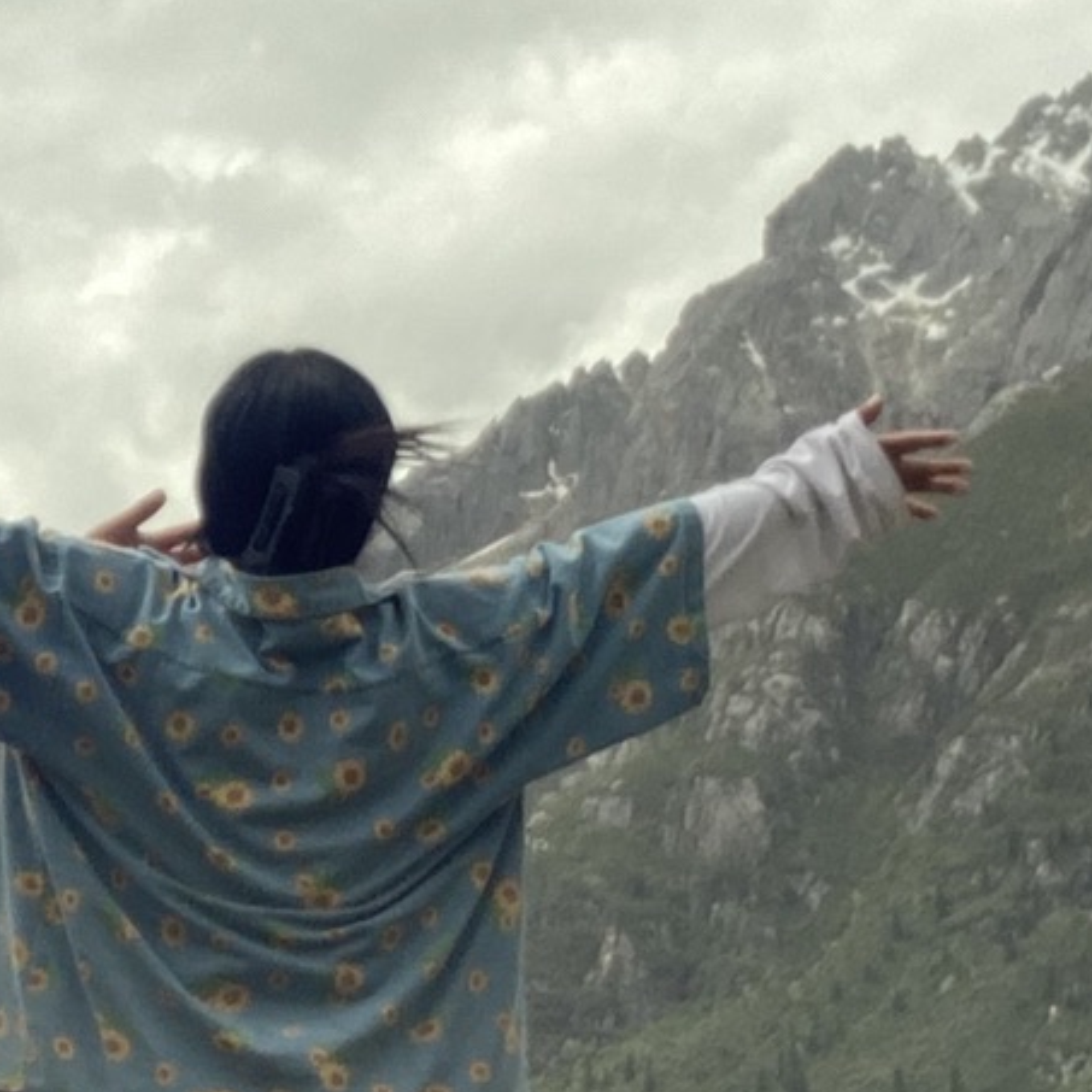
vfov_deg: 13.9
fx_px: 4461
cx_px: -89
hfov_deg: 13.7
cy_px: 294
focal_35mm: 125
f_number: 2.2
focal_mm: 2.87
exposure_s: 1/1724
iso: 20
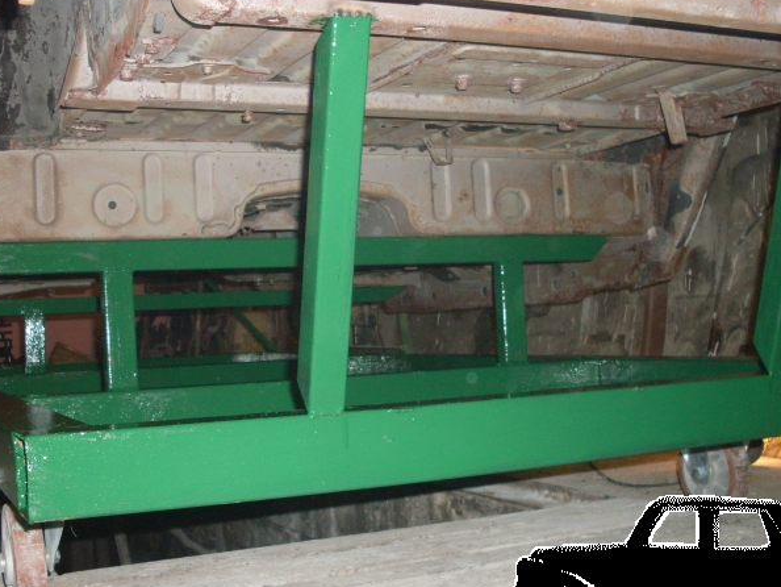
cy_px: 288
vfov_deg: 30.3
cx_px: 390
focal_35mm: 48
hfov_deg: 39.6
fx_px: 1083
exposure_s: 1/45
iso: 100
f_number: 2.8
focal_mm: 6.3
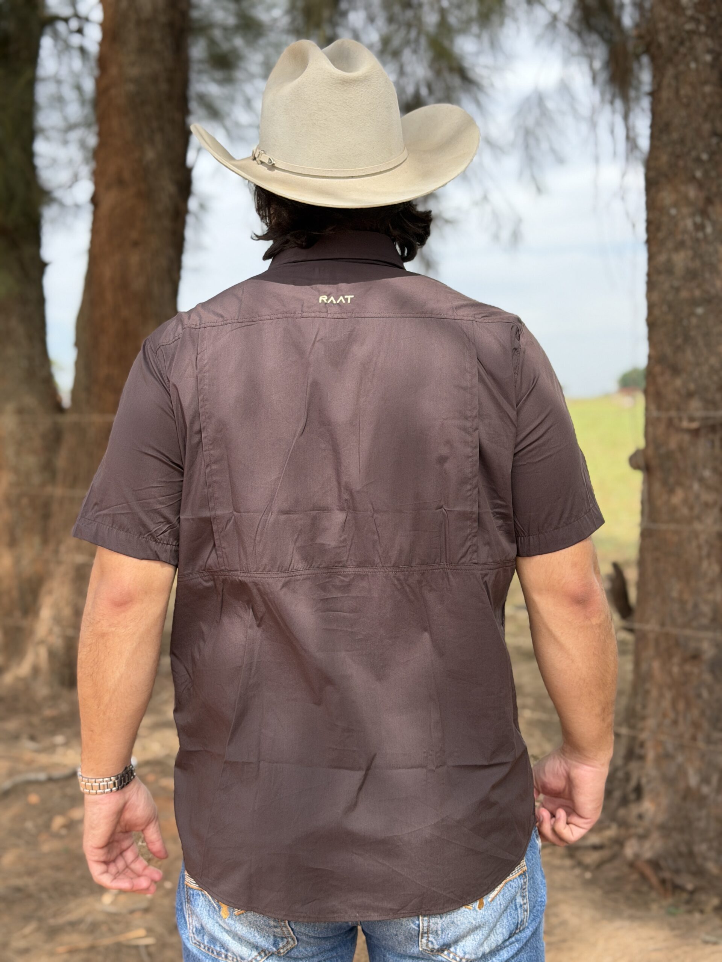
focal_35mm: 48
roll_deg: +2.0
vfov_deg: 39.7
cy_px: 481
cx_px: 361
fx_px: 1335
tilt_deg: -1.8
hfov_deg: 30.3
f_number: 1.78
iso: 80
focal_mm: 6.76
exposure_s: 1/1980
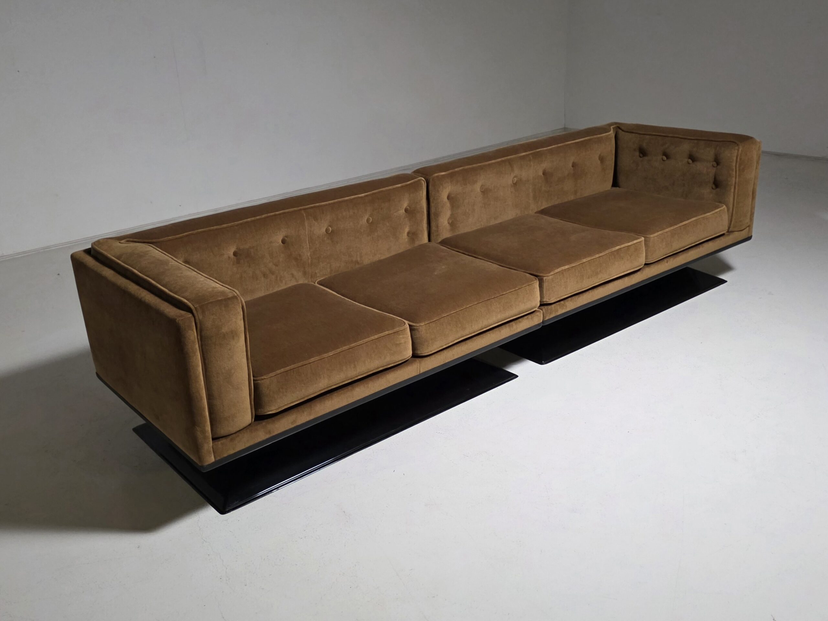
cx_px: 414
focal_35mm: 23
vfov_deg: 58.9
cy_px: 310
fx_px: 550
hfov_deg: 73.9
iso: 500
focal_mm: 6.3
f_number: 1.7
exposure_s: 1/101
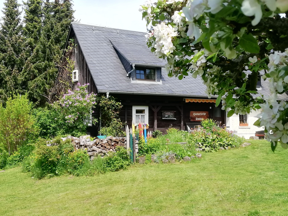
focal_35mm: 52
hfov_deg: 36.8
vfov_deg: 28.0
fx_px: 433
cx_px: 144
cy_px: 108
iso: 50
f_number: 2.2
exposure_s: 1/529
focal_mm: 3.81
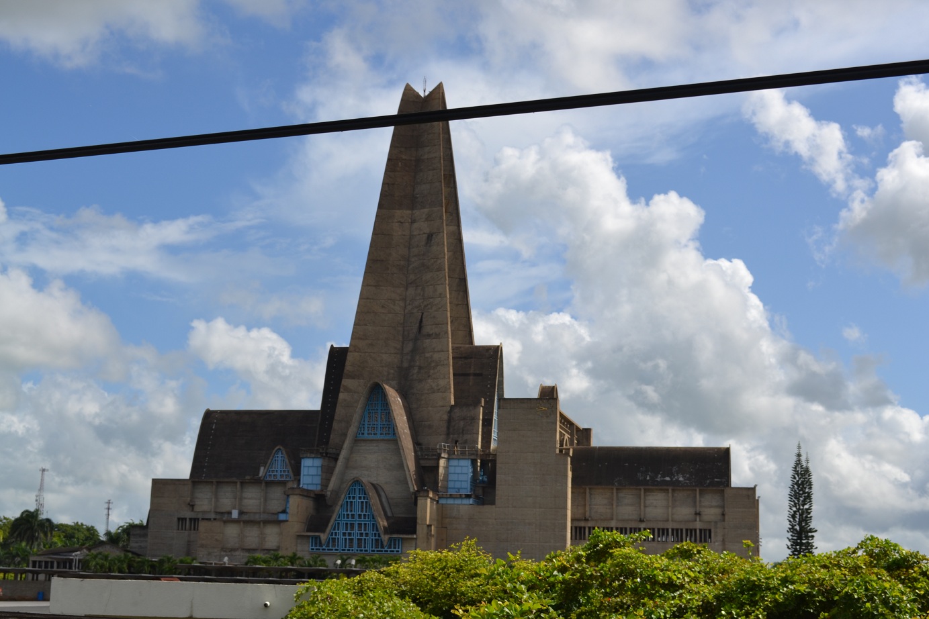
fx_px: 1355
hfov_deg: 37.9
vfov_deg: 25.8
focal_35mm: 52
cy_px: 310
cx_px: 464
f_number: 9
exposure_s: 1/320
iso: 100
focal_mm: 35
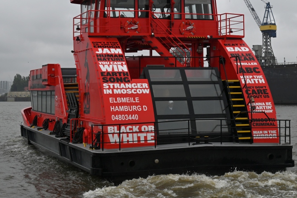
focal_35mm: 74
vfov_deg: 18.4
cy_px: 52
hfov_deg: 27.3
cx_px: 160
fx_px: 611
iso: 180
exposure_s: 1/250
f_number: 5.6
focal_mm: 48
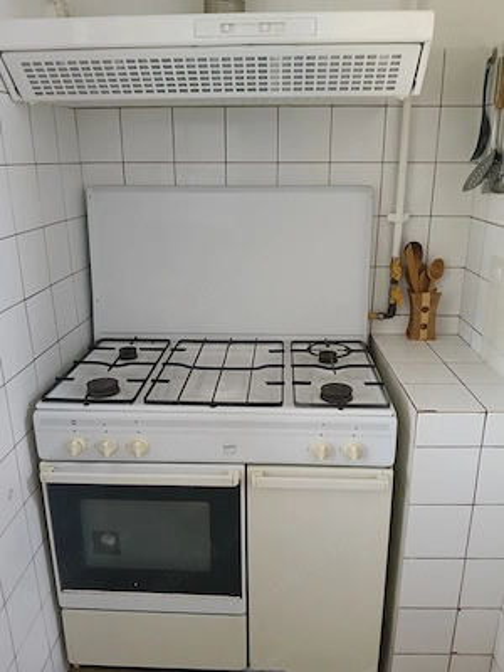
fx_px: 524
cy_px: 336
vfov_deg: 65.3
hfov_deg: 51.4
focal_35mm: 27
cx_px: 252
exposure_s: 1/25
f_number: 1.8
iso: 1000
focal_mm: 3.98
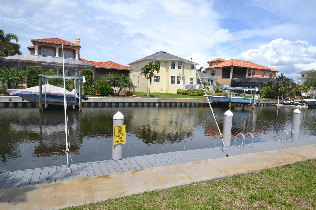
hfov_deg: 81.2
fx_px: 184
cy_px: 105
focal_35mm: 21
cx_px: 158
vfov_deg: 59.5
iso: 100
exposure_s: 1/250
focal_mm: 14
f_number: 8
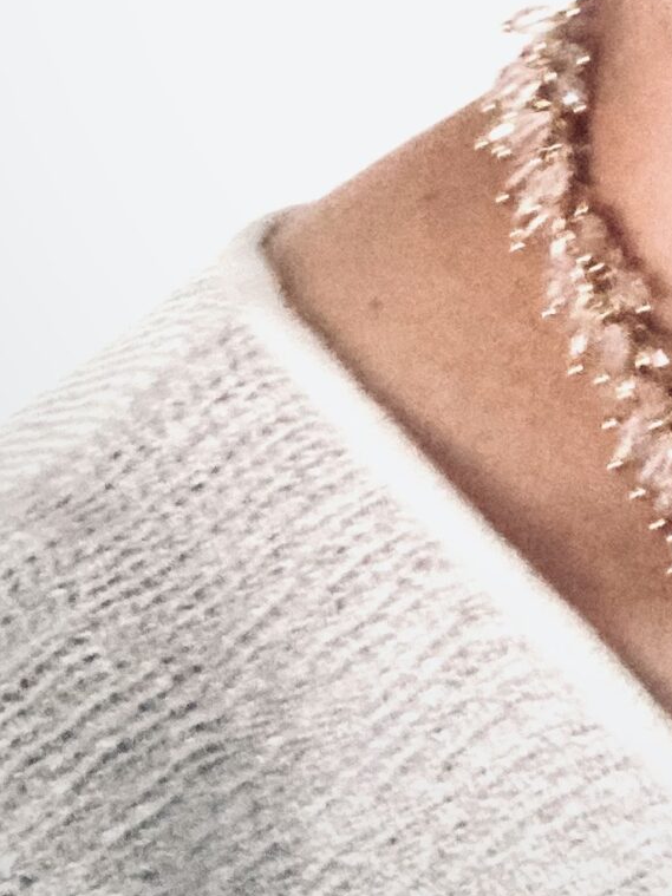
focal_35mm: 108
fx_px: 2796
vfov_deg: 17.0
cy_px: -310
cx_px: 1003
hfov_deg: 13.0
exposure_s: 1/28
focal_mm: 2.87
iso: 640
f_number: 2.2
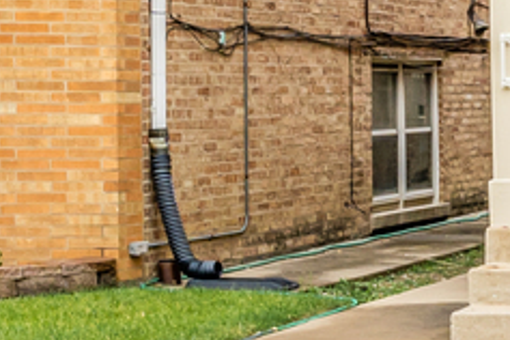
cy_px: -325
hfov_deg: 12.7
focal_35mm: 130
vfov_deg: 9.8
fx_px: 1842
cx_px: 1179
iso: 320
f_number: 9
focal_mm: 19
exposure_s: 1/80
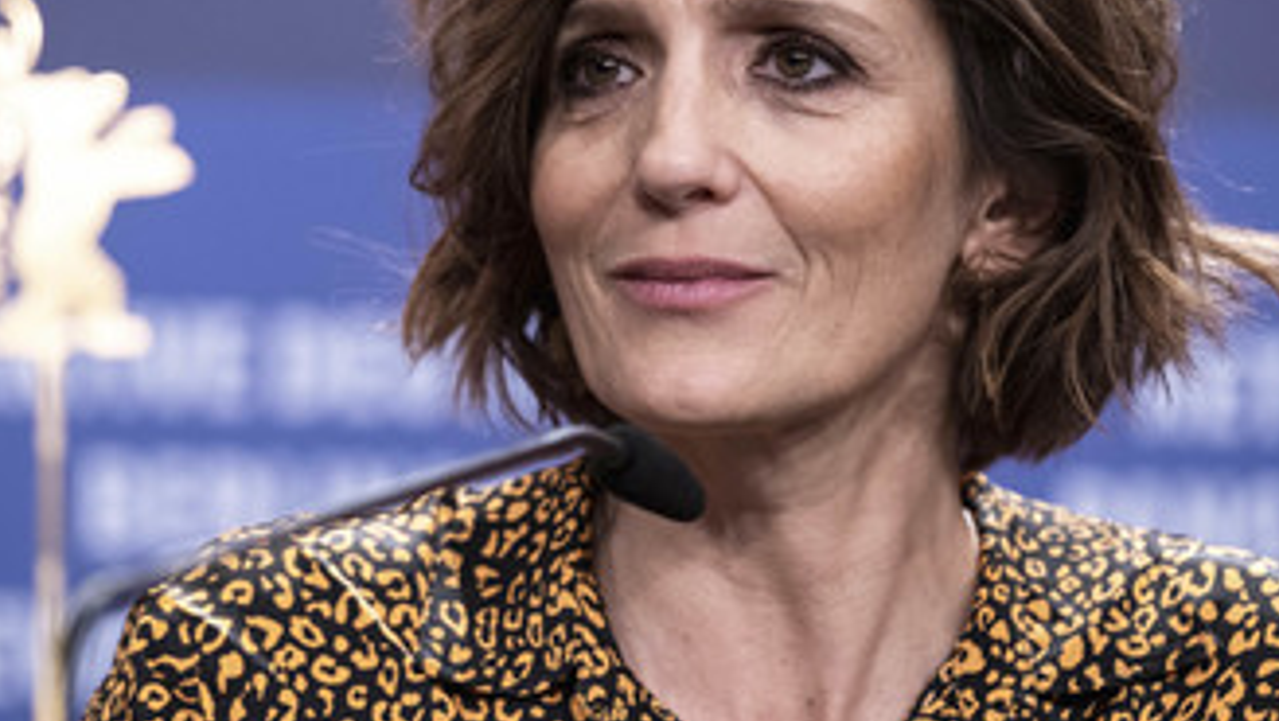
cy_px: 277
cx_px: 560
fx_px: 10249
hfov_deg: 7.1
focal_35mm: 302
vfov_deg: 4.0
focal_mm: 140
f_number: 3.2
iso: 1250
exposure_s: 1/170
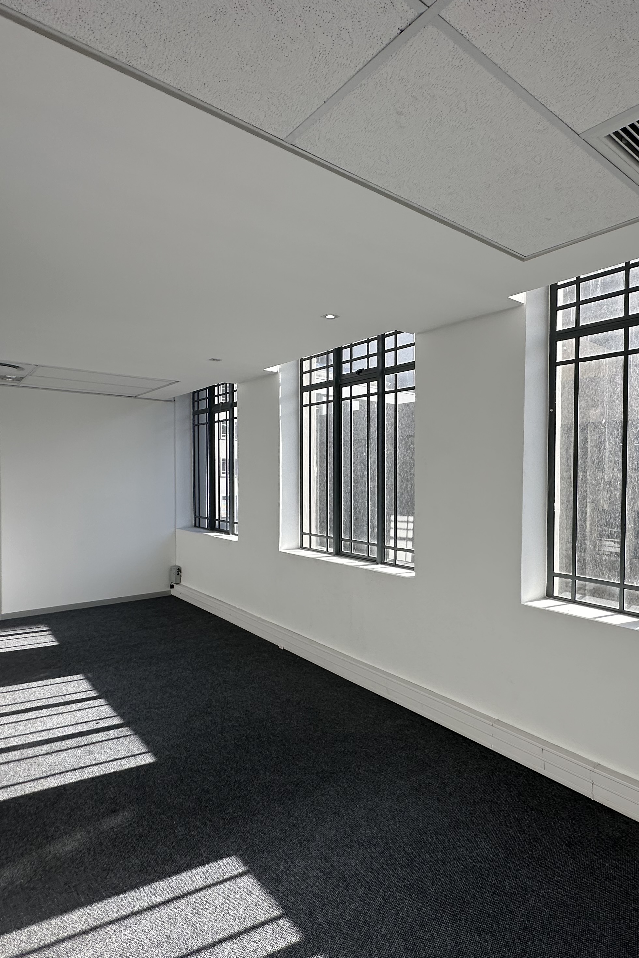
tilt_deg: +0.5
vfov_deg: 84.0
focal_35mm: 20
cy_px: 485
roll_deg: +0.5
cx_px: 386
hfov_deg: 61.4
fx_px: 532
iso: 40
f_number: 2.2
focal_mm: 2.22
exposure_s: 1/341
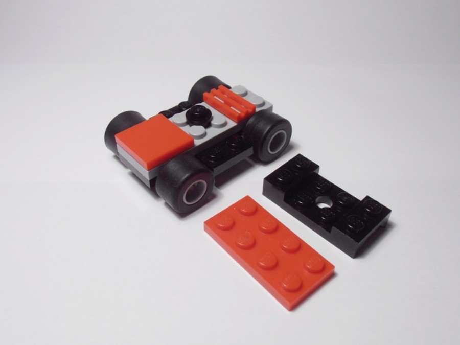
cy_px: 172
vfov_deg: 38.7
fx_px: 492
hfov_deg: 50.1
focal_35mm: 37
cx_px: 230
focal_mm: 6.61
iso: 100
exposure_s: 1/60
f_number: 3.9
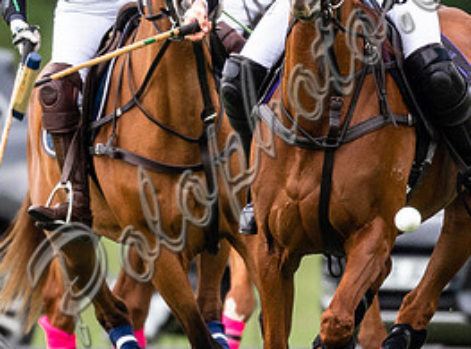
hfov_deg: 0.8
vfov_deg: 0.6
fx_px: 33918
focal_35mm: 2503
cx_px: 488
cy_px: 177
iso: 800
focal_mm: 500
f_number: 4
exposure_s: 1/1600
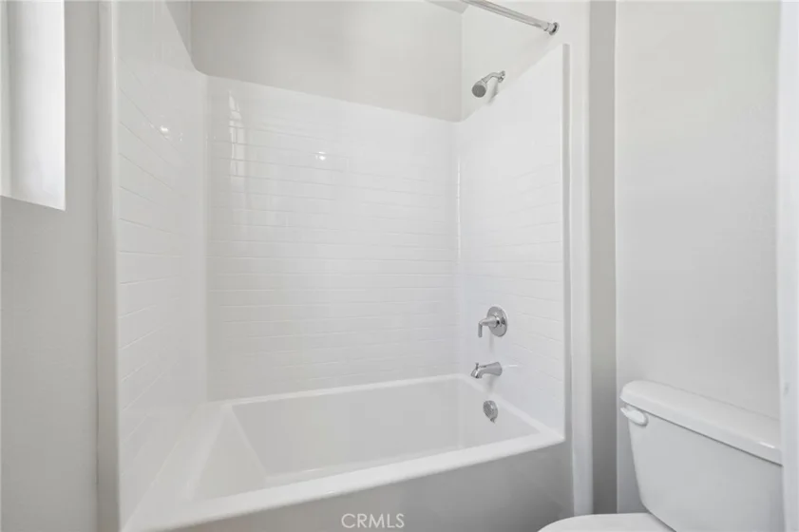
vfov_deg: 85.4
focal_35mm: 13
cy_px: 266
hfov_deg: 108.3
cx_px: 400
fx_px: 288
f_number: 7.1
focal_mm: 13
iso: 320
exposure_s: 1/30
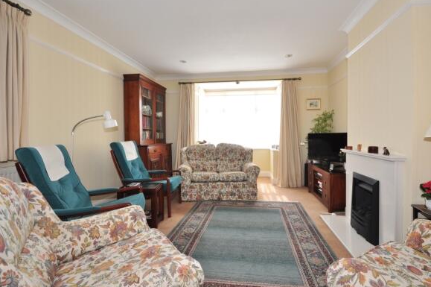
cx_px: 226
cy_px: 133
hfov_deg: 93.2
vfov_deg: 70.3
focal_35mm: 17
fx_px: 203
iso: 200
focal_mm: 10
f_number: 9
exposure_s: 1/25
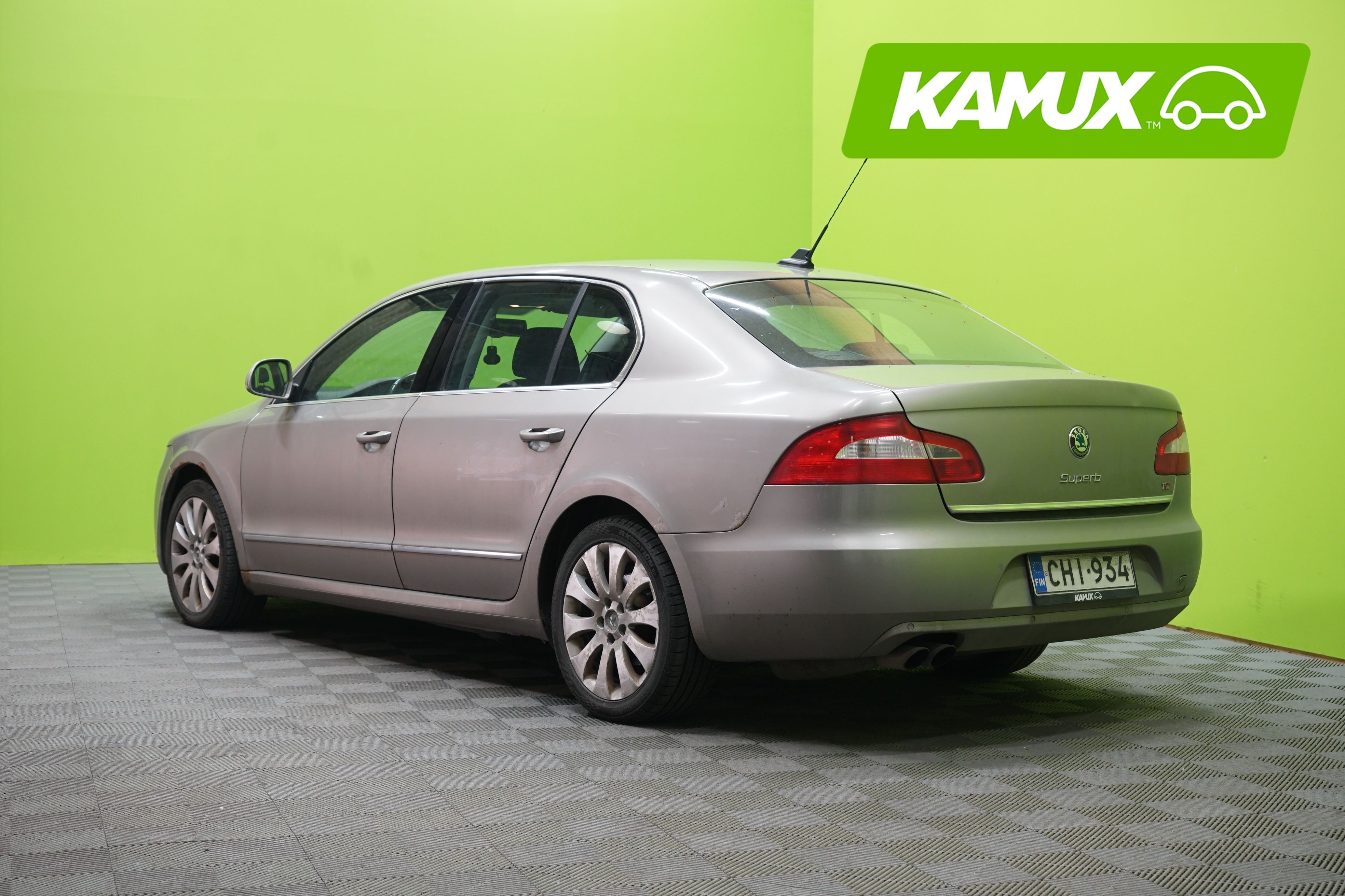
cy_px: 448
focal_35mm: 51
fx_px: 1905
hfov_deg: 38.9
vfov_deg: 26.5
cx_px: 672
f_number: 5.6
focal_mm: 51
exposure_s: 1/20
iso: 800
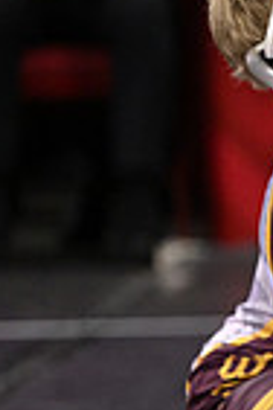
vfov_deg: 3.7
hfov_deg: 2.4
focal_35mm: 555
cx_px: 828
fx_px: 6313
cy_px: 263
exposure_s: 1/1000
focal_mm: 135
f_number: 3.2
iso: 4000
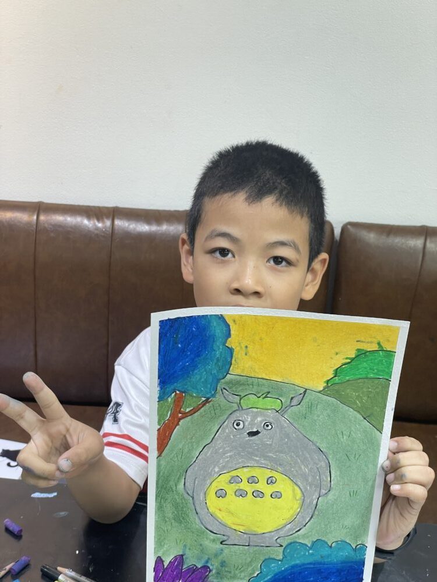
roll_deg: -3.8
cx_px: 218
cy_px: 291
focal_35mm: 52
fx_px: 875
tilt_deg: -25.9
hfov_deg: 28.0
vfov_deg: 36.8
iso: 100
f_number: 2
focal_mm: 6
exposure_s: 1/100
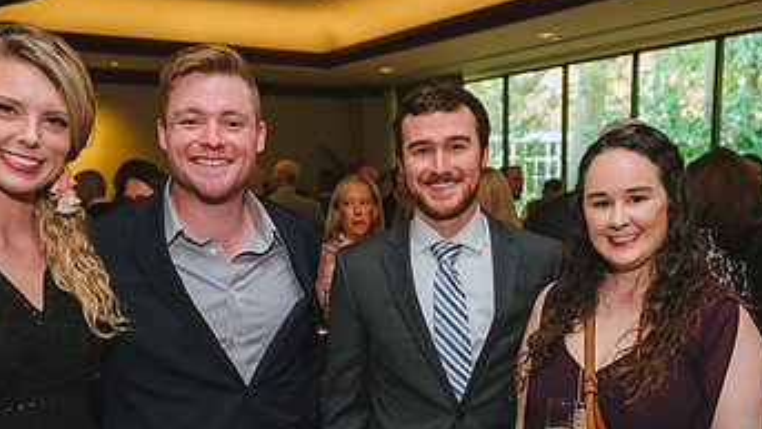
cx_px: 424
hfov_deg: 44.5
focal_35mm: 46
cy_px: 401
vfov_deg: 25.0
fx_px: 930
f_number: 4
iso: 3200
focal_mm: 26
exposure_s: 1/160
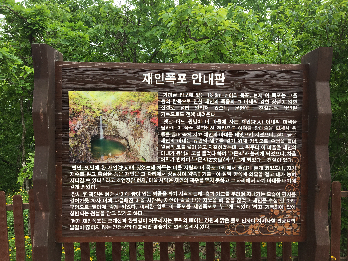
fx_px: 292
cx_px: 174
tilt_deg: -2.1
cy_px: 130
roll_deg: +1.0
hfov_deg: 61.7
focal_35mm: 29
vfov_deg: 48.2
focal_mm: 4.15
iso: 25
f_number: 2.2
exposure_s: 1/534
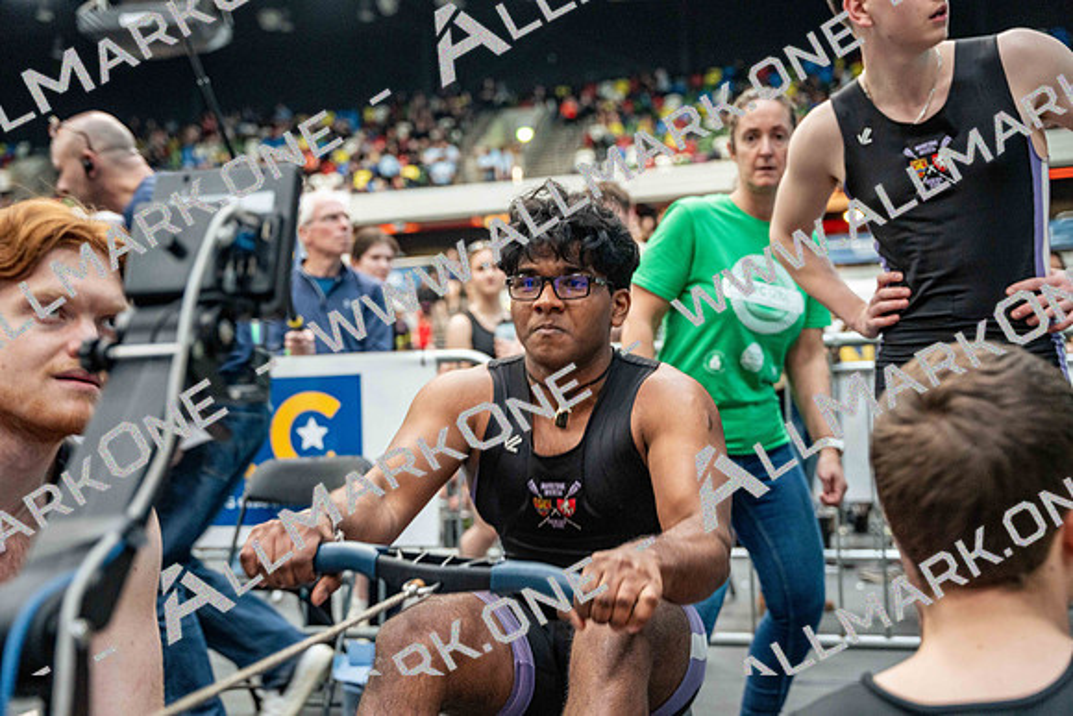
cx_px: 536
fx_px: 1288
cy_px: 358
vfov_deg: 31.1
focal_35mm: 43
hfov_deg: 45.2
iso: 2500
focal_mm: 43.2
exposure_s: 1/200
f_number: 2.8
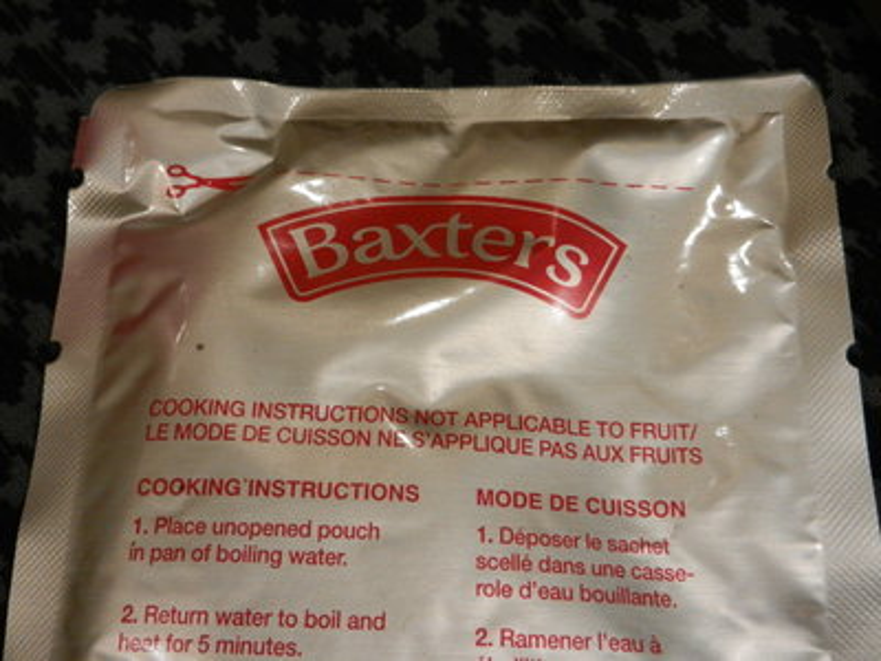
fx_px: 967
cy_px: 330
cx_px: 440
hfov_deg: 49.0
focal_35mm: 38
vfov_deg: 37.7
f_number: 4
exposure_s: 1/80
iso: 640
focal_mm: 6.9
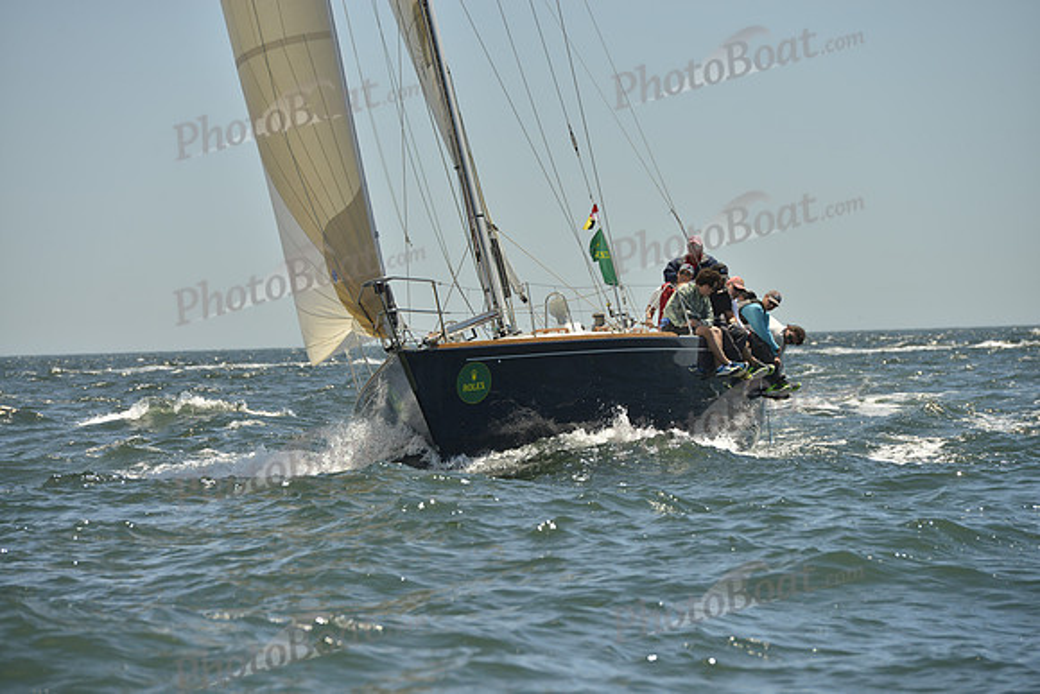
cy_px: 347
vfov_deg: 6.9
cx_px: 520
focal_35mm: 200
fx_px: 5779
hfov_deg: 10.3
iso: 280
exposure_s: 1/1600
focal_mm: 200
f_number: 9
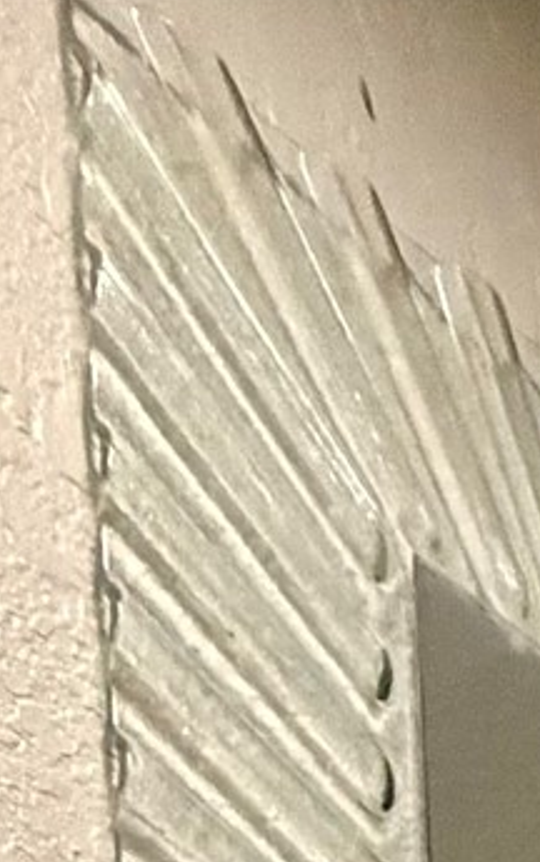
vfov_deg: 11.7
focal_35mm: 88
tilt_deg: -5.3
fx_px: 2070
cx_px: 1378
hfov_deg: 11.6
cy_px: 2549
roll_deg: -0.4
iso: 800
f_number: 2.2
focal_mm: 2.22
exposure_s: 1/60
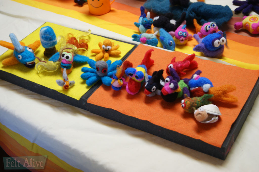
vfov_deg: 25.7
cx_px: 130
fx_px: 377
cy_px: 86
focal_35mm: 52
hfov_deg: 37.9
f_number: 5
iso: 400
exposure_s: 1/15
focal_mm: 35
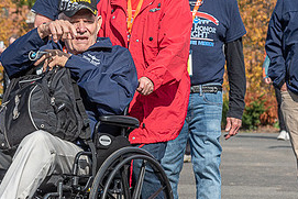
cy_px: 101
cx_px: 79
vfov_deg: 4.9
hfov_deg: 7.3
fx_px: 2327
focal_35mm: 281
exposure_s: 1/1250
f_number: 9
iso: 500
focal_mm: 110
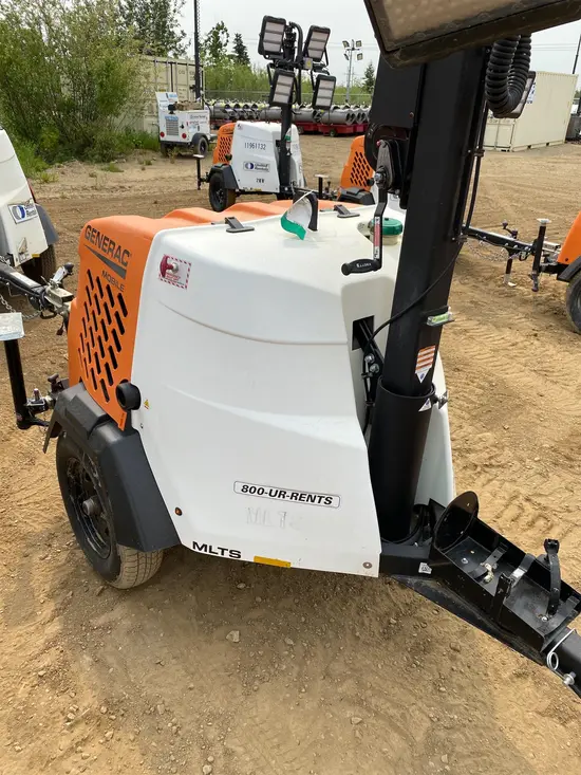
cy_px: 388
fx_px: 582
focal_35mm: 26
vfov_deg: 67.3
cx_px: 290
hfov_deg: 53.1
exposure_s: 1/2222
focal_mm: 4.25
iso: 32
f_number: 1.8
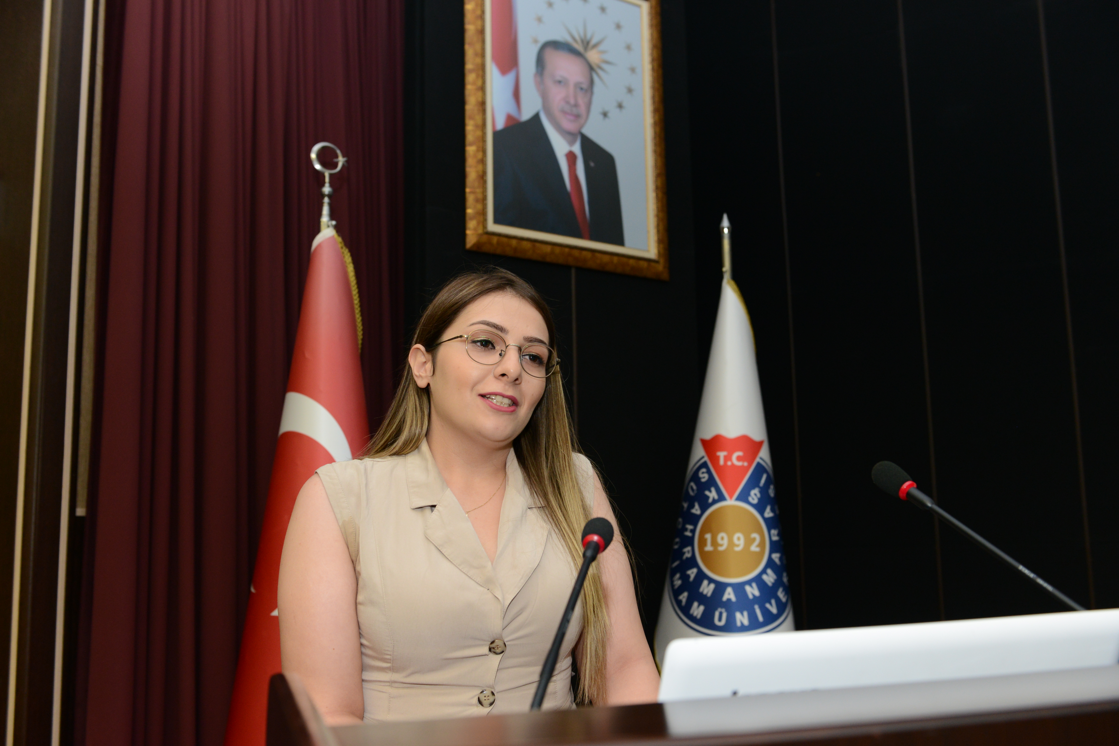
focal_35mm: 35
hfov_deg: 54.4
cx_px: 560
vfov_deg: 37.9
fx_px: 1088
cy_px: 373
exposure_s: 1/125
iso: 1250
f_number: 4.5
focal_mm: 35
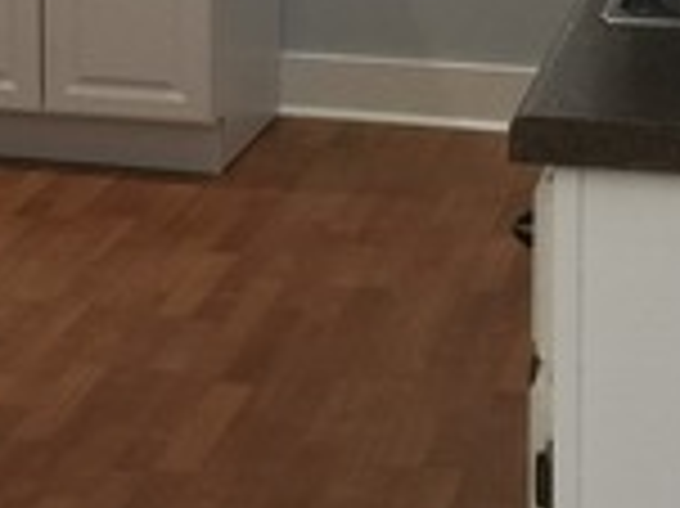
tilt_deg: -7.8
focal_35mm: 123
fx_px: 2414
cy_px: -171
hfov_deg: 15.9
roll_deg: -0.4
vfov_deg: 11.7
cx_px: 131
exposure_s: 1/15
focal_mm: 4.15
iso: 40
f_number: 2.2
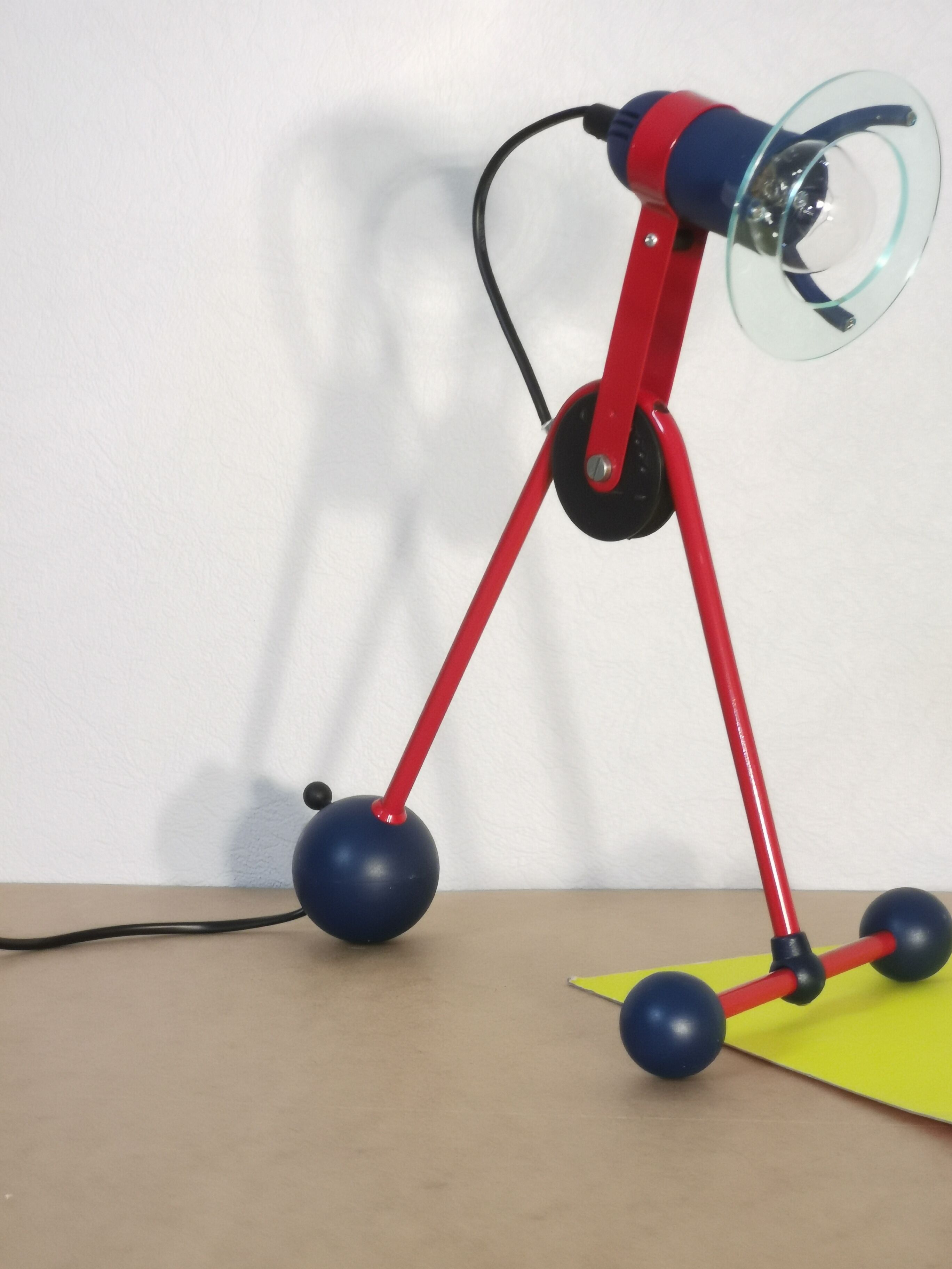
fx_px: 2970
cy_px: 634
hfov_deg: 18.2
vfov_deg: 24.1
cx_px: 476
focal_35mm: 81
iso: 400
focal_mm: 7.48
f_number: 2.4
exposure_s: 1/25
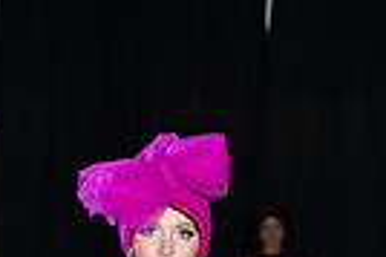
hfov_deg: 6.0
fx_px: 3673
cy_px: 621
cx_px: 205
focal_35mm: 343
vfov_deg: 3.9
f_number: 5.6
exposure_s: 1/160
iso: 1250
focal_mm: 102
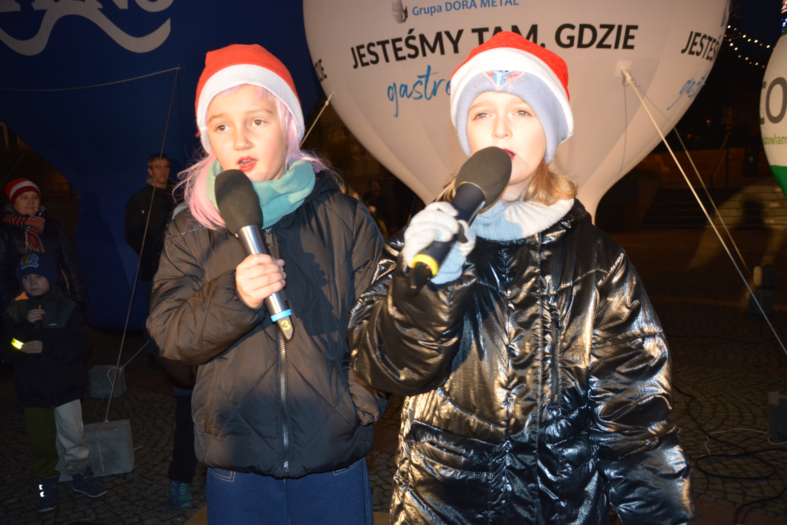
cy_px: 262
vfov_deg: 8.7
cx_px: 394
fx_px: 3444
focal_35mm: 158
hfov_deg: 13.0
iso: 900
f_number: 5.6
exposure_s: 1/60
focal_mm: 105
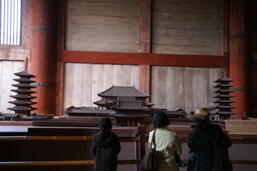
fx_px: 278
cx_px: 128
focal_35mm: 39
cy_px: 86
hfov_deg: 49.6
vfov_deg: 34.1
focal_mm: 26
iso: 400
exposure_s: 1/25
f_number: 4
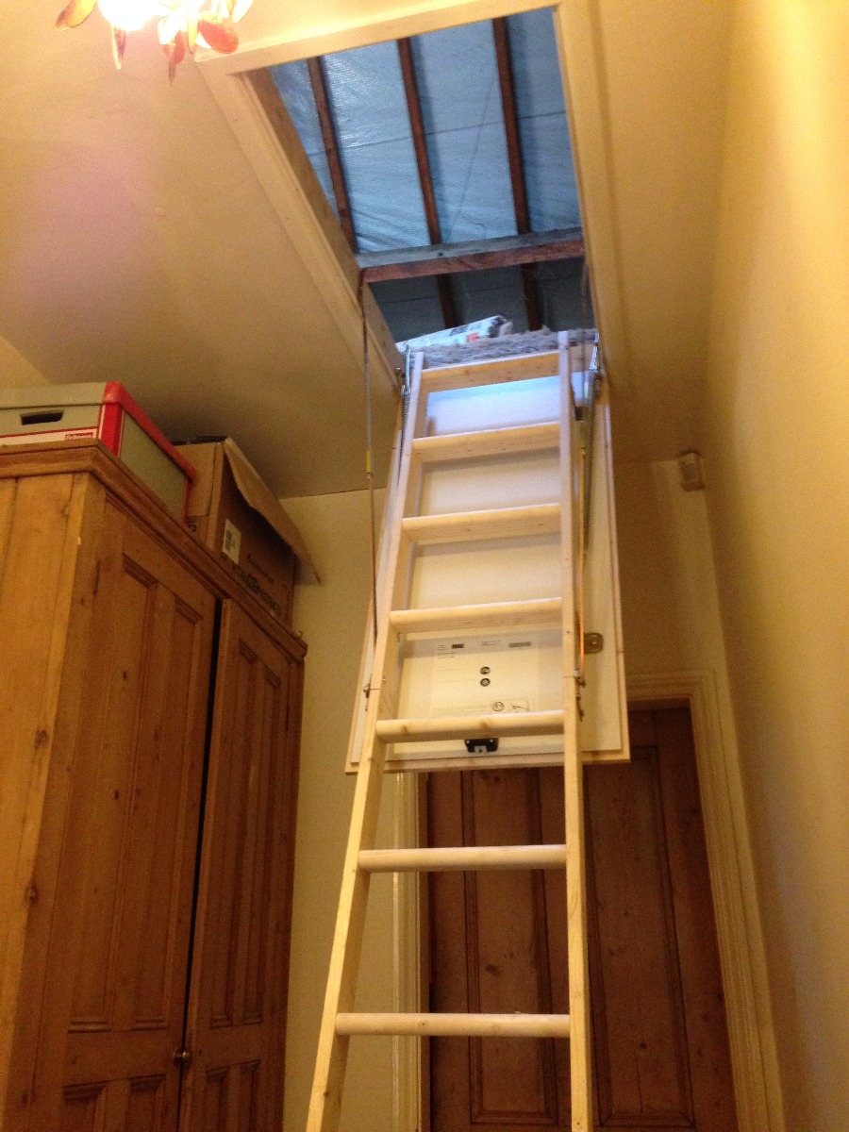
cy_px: 566
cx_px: 424
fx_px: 1079
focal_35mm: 33
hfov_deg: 42.9
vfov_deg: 55.4
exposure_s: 1/20
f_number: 2.4
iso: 400
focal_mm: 4.12
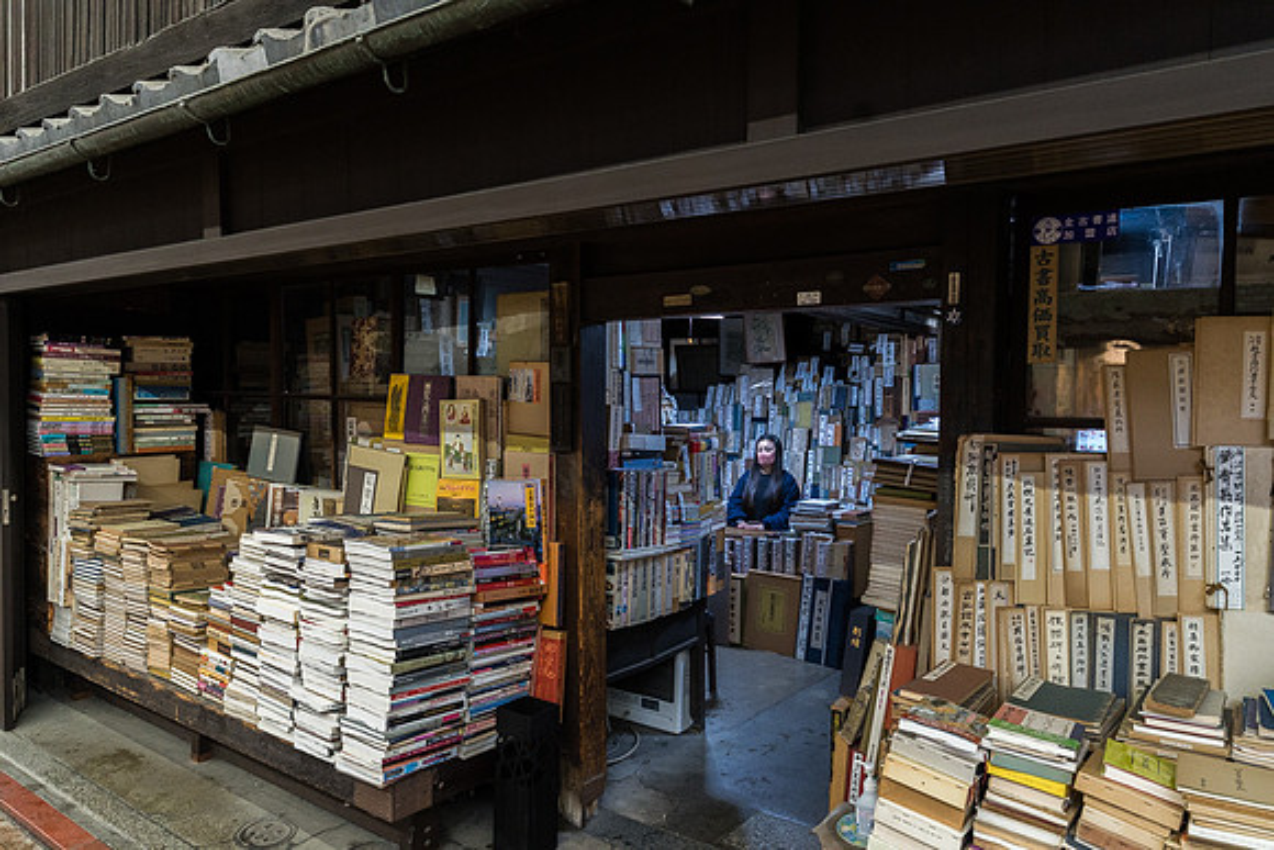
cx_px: 637
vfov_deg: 53.2
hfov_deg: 73.7
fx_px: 849
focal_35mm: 24
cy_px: 425
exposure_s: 1/50
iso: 3200
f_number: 5.6
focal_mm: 24
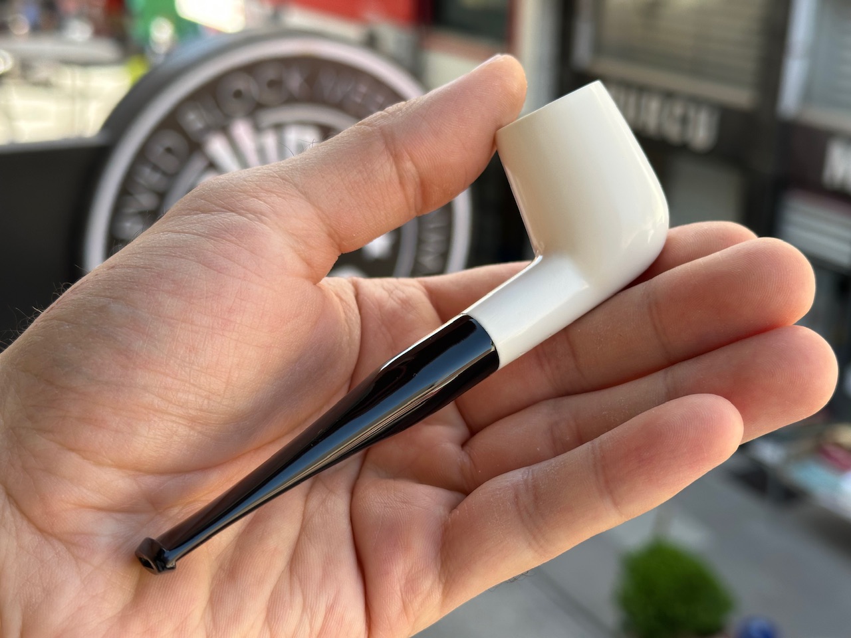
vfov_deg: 30.3
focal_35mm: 48
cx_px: 426
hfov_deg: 39.7
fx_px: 1180
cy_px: 319
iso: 64
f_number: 1.78
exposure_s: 1/393
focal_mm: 6.86
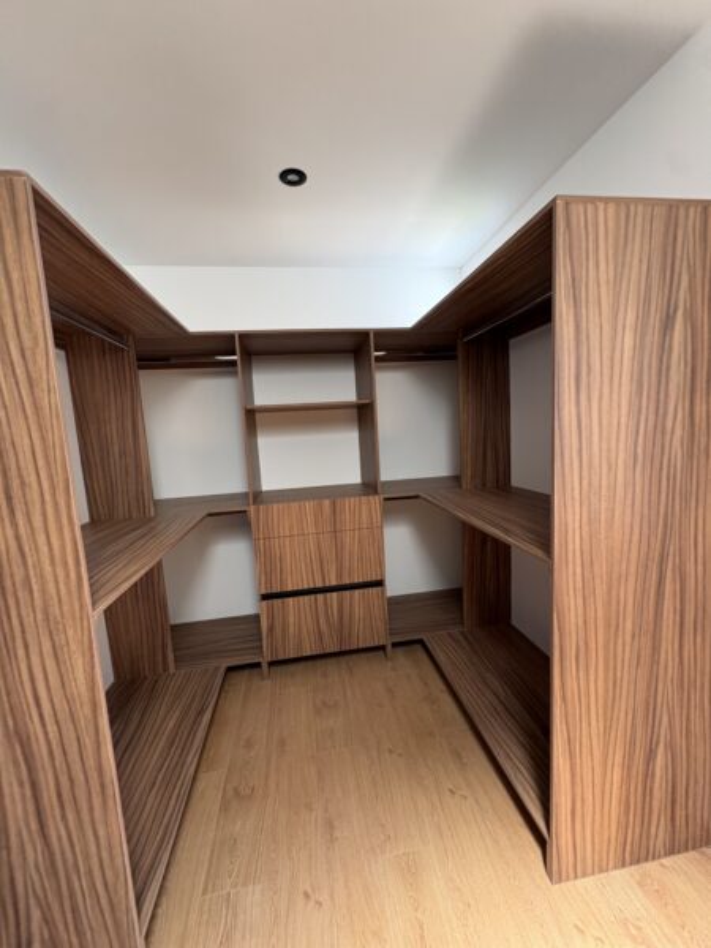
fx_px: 383
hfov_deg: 85.7
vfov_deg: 102.1
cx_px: 356
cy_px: 474
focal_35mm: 14
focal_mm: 2.22
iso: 200
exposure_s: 1/64
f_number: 2.2
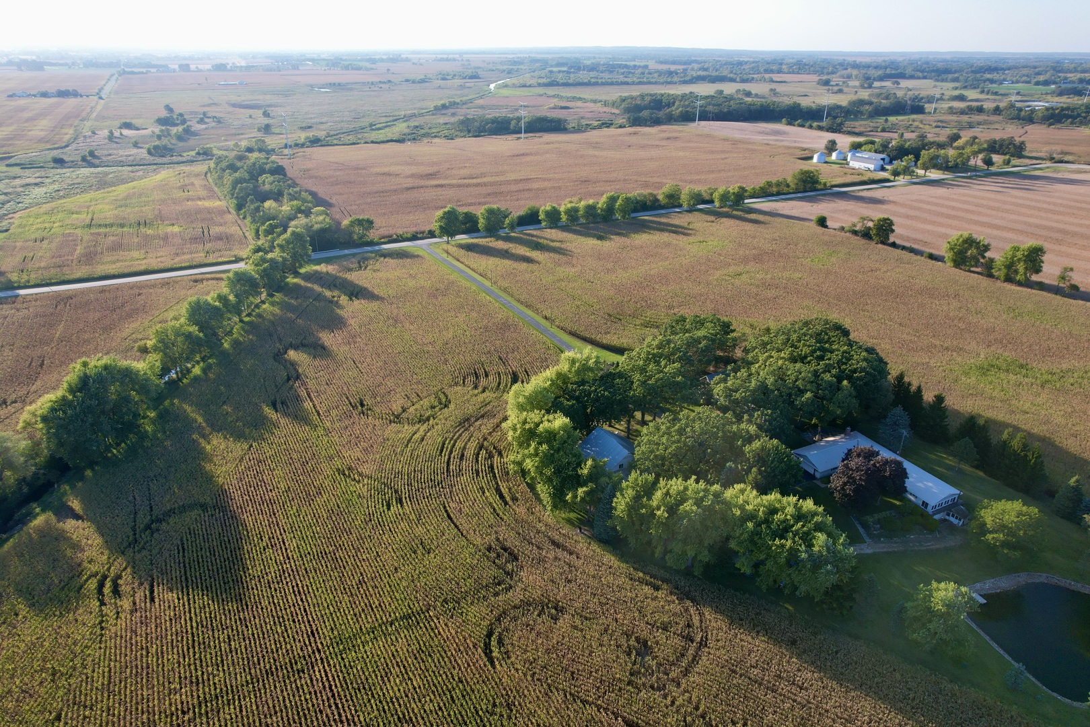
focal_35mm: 22
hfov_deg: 78.6
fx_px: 666
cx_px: 545
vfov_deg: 57.2
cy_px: 364
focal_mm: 8.38
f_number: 2.8
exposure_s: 1/180
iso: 100
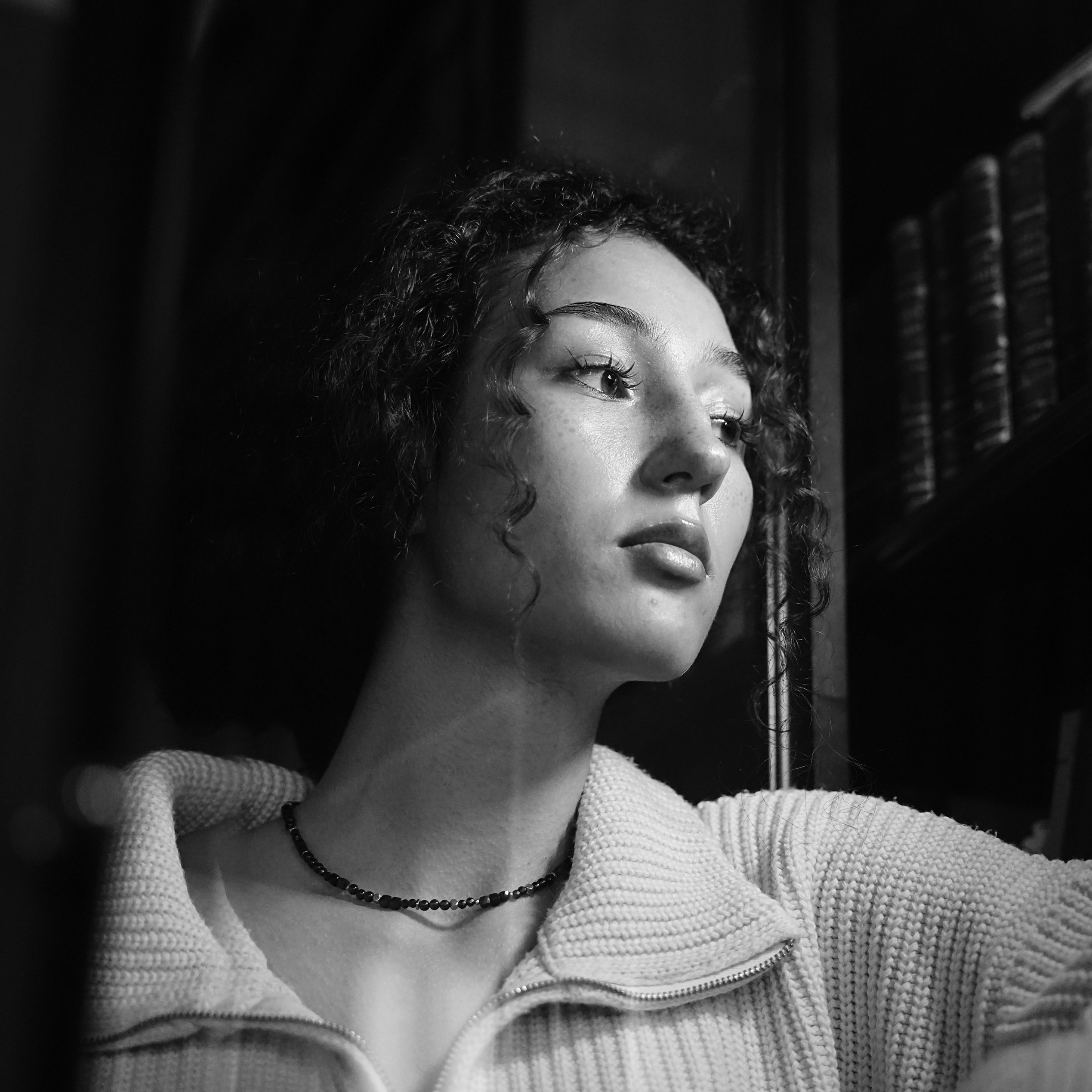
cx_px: 542
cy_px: 669
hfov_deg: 26.8
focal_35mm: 64
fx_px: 2290
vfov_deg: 26.8
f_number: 2.8
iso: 5000
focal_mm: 49.9
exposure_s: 1/160
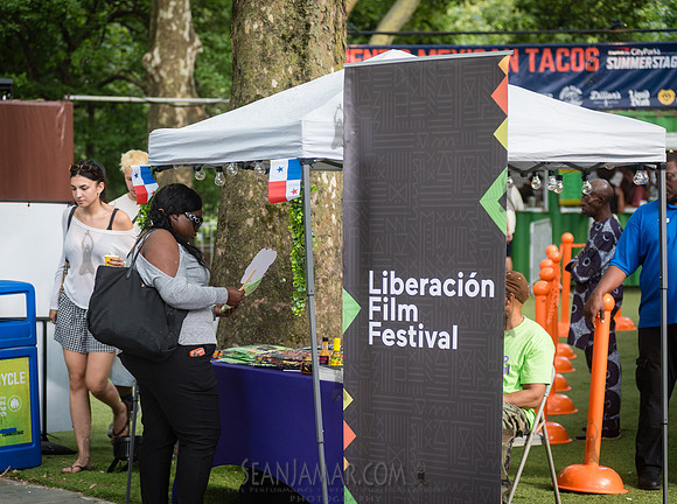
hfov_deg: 21.6
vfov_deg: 16.1
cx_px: 311
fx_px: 1777
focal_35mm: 91
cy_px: 257
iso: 160
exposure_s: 1/160
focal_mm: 80
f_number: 3.2
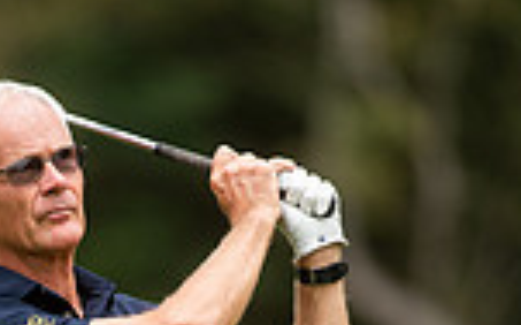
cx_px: 97
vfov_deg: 1.4
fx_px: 12921
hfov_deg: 2.3
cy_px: 595
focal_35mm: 911
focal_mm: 300
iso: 1000
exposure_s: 1/1600
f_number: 4
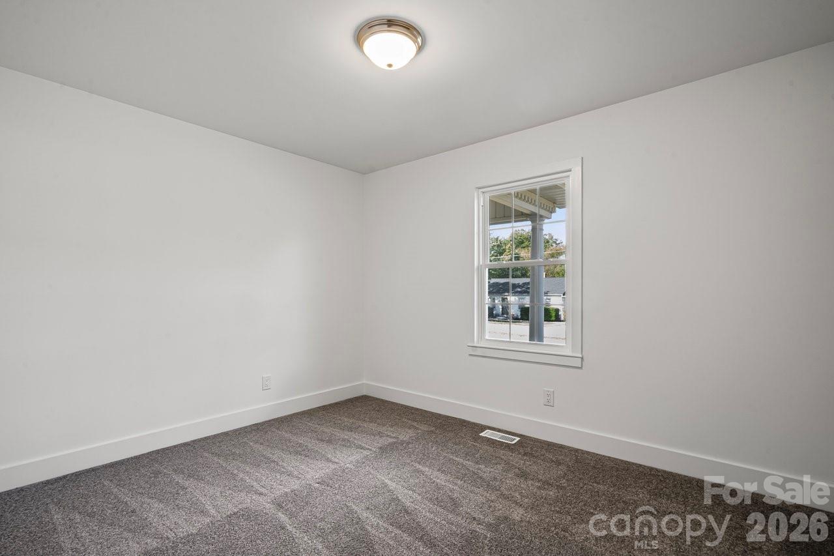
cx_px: 417
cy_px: 278
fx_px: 371
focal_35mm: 16
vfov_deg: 73.7
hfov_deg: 96.7
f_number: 11
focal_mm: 16
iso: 100
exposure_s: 1/2.5
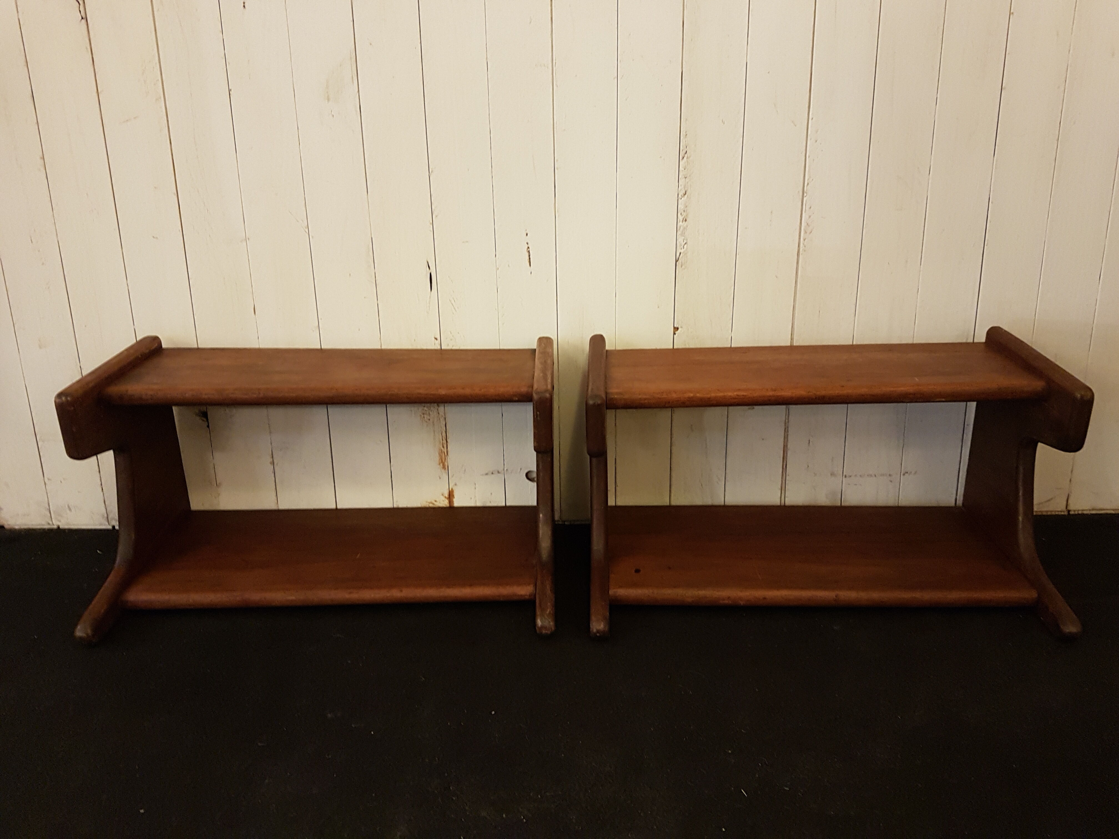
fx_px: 840
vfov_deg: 53.1
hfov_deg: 67.3
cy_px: 420
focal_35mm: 26
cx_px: 560
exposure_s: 1/13
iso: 250
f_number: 1.7
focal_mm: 4.2
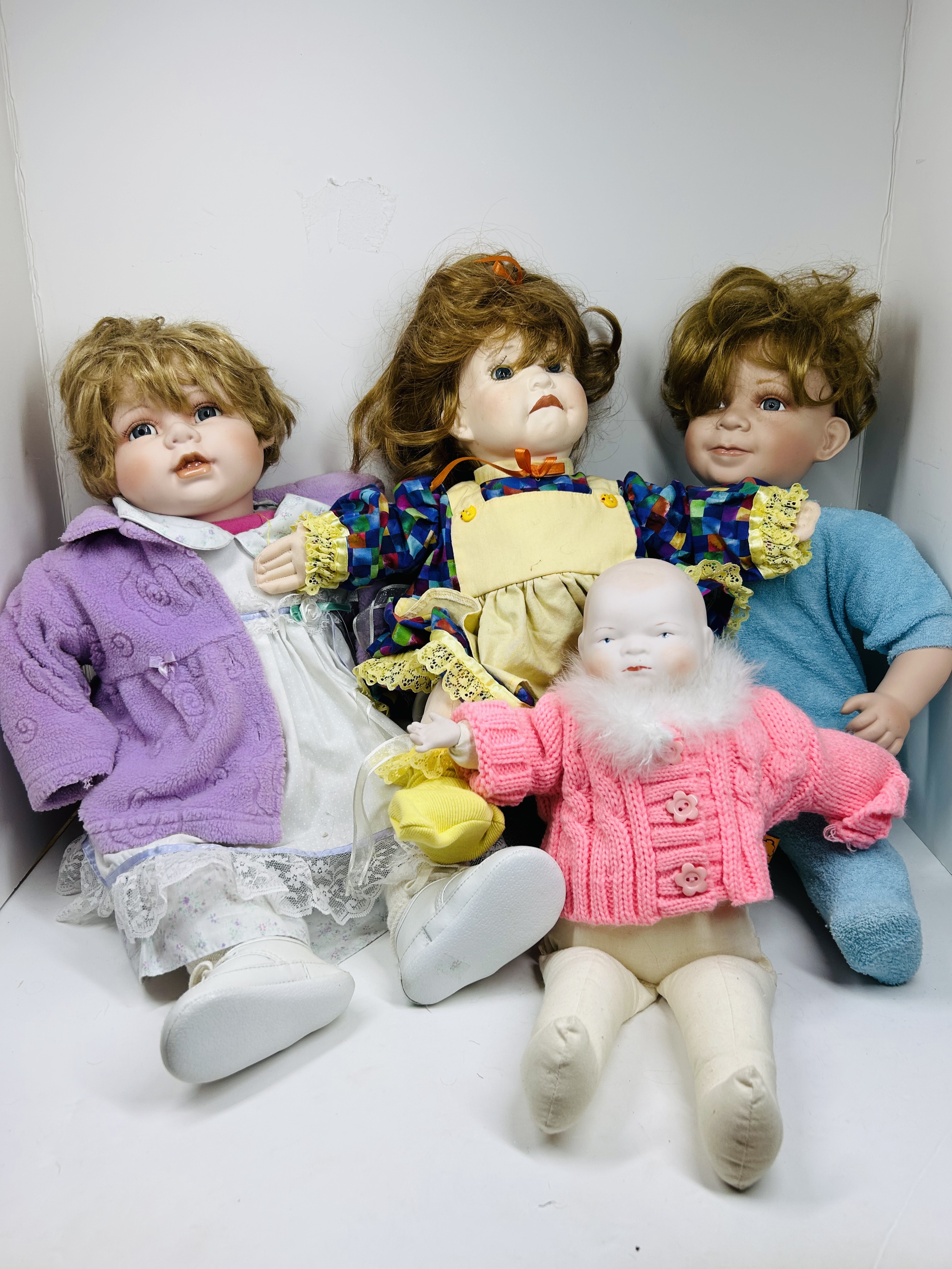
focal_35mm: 26
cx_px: 476
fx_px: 953
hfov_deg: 53.1
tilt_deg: -17.7
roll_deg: +0.5
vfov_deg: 67.3
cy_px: 634
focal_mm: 5.7
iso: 50
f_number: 1.5
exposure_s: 1/769
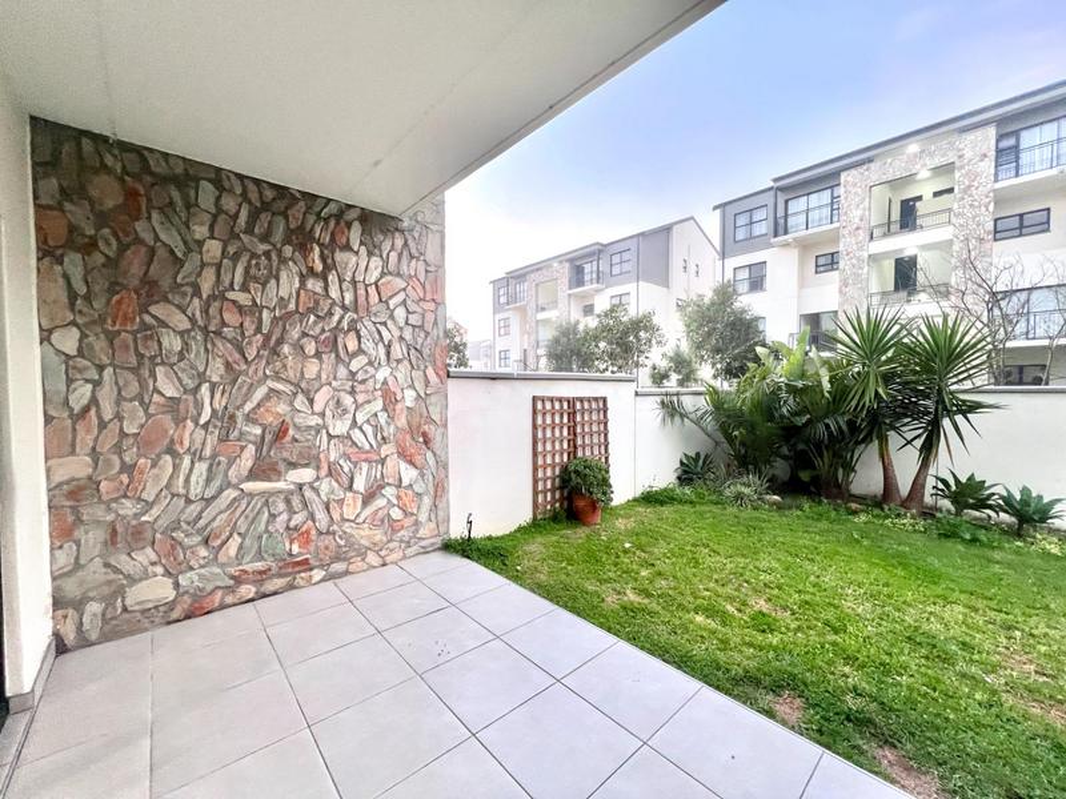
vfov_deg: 89.9
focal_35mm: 13
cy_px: 400
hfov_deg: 106.2
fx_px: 400
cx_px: 533
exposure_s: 1/50
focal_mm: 1.57
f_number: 1.8
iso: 200
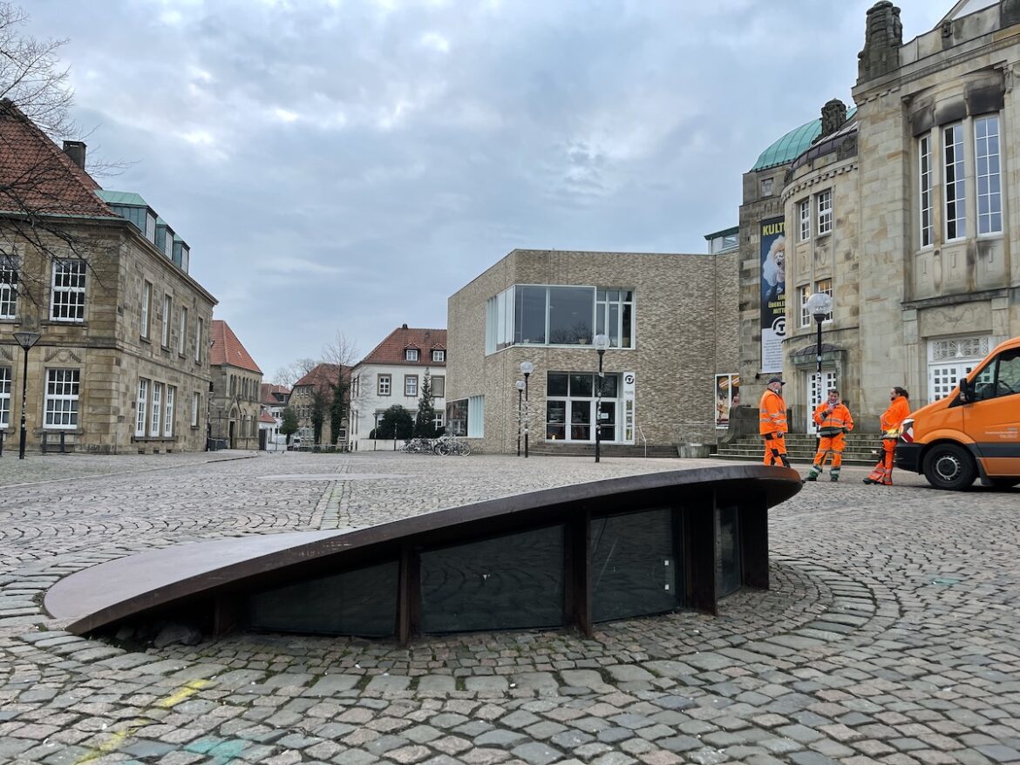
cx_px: 510
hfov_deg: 67.3
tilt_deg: +4.1
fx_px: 766
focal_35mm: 26
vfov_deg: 53.1
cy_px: 382
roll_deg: -1.3
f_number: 1.6
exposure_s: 1/121
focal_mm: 5.1
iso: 64
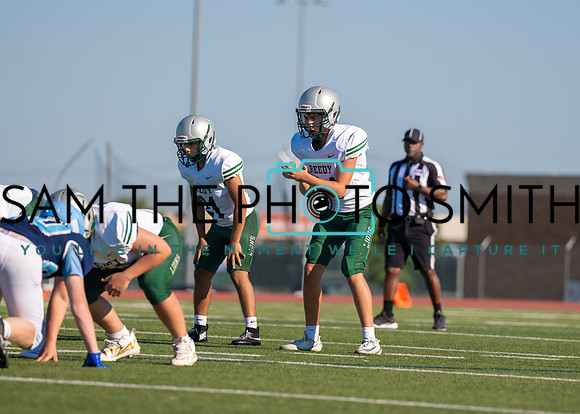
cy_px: 211
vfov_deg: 4.8
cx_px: 317
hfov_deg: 6.7
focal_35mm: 299
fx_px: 4919
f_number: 2.8
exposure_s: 1/6400
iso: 200
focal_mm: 200
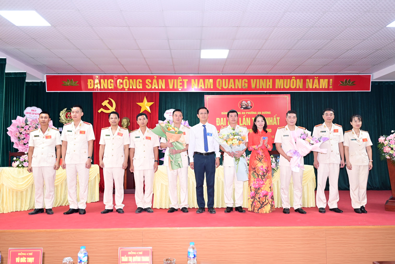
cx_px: 198
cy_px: 132
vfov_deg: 43.6
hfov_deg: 61.9
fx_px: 329
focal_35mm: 30
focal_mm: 30
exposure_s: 1/100
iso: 2000
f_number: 4
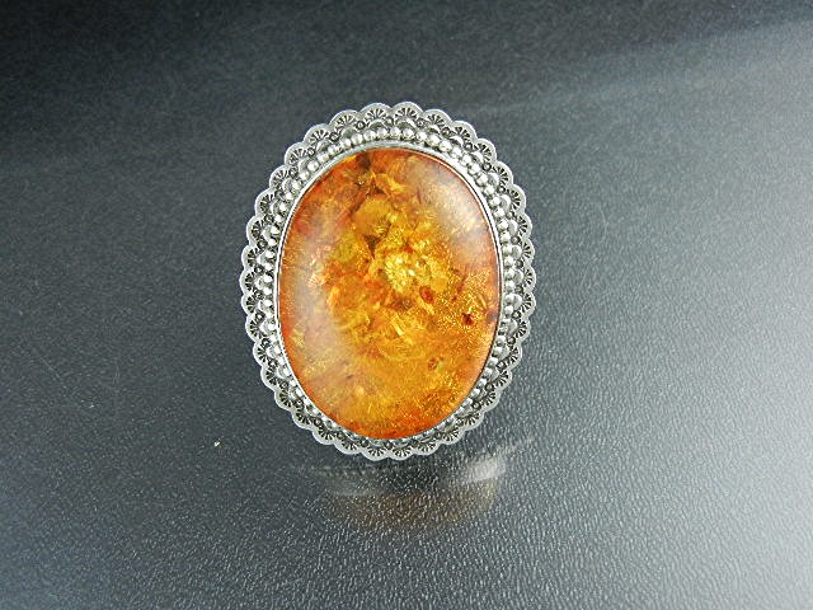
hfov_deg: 42.1
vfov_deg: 32.2
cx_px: 406
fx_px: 1057
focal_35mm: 45
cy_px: 305
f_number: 3.8
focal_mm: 8.1
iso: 400
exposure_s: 1/19.7
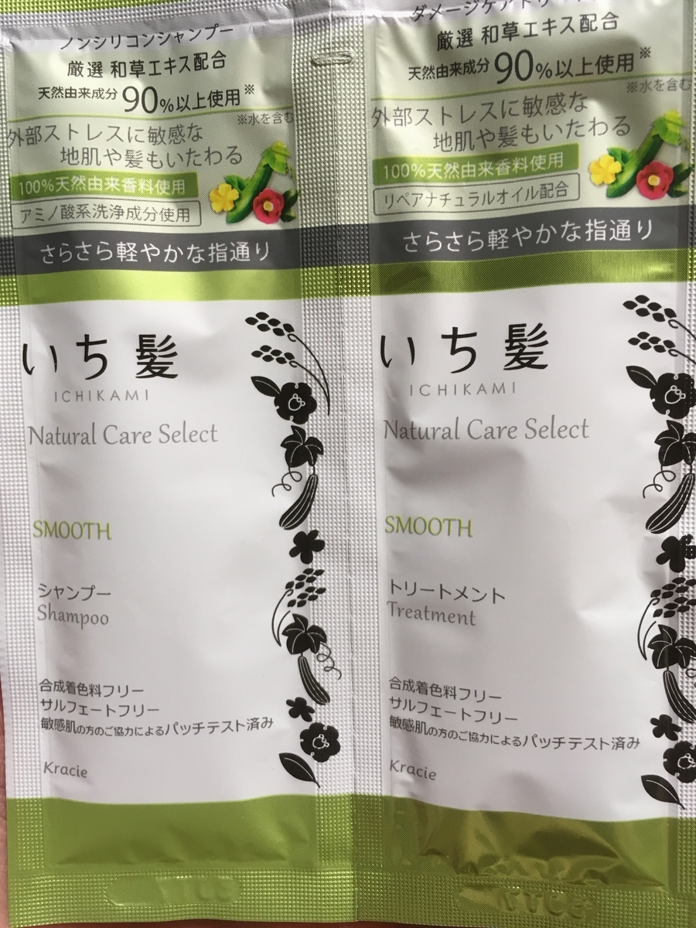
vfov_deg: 61.7
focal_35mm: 29
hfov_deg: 48.2
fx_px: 777
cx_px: 348
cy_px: 464
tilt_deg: -66.0
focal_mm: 4.15
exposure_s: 1/30
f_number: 2.2
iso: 80
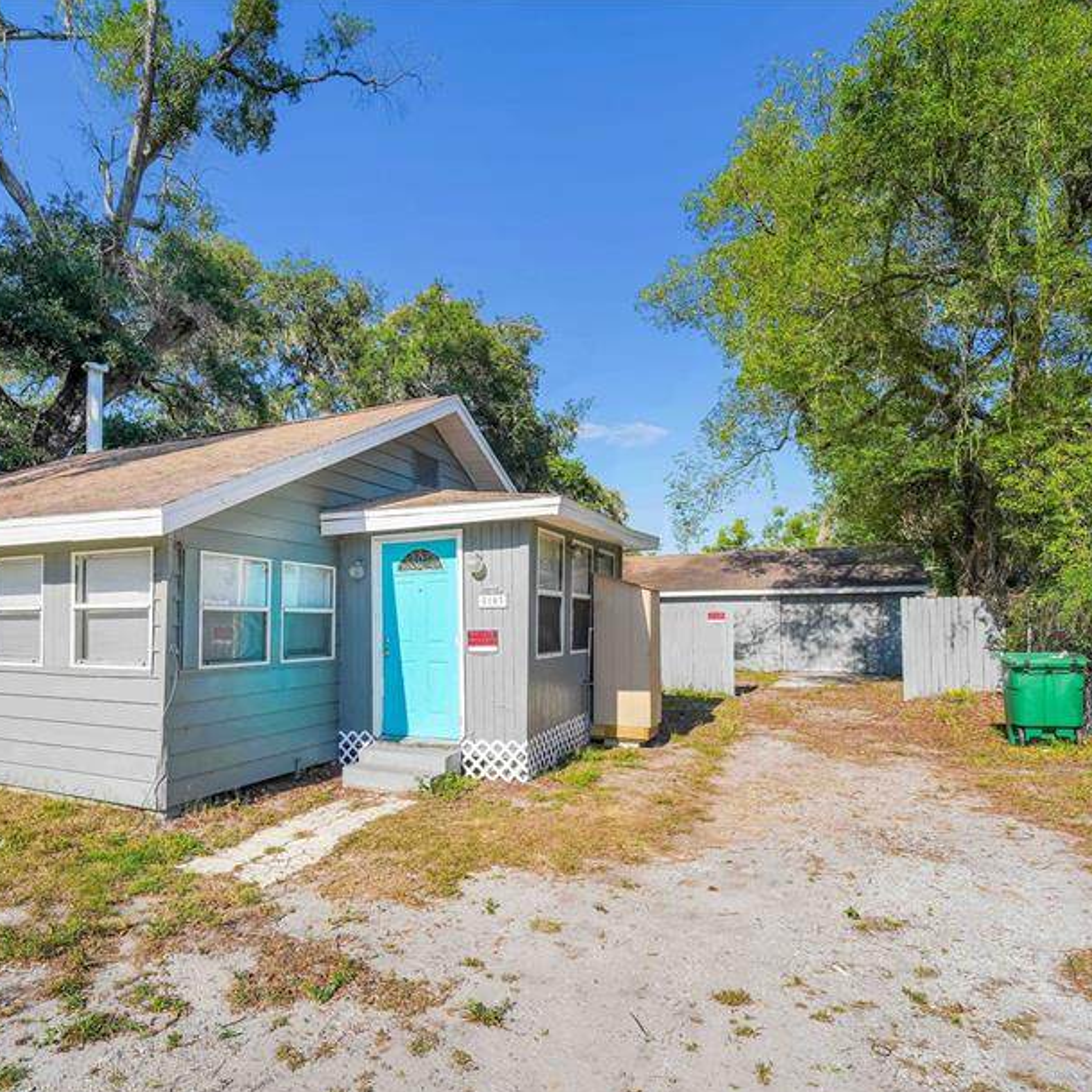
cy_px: 608
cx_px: 377
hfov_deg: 72.9
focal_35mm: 20
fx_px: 714
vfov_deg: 74.6
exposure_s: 1/320
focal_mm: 14
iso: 100
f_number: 7.1
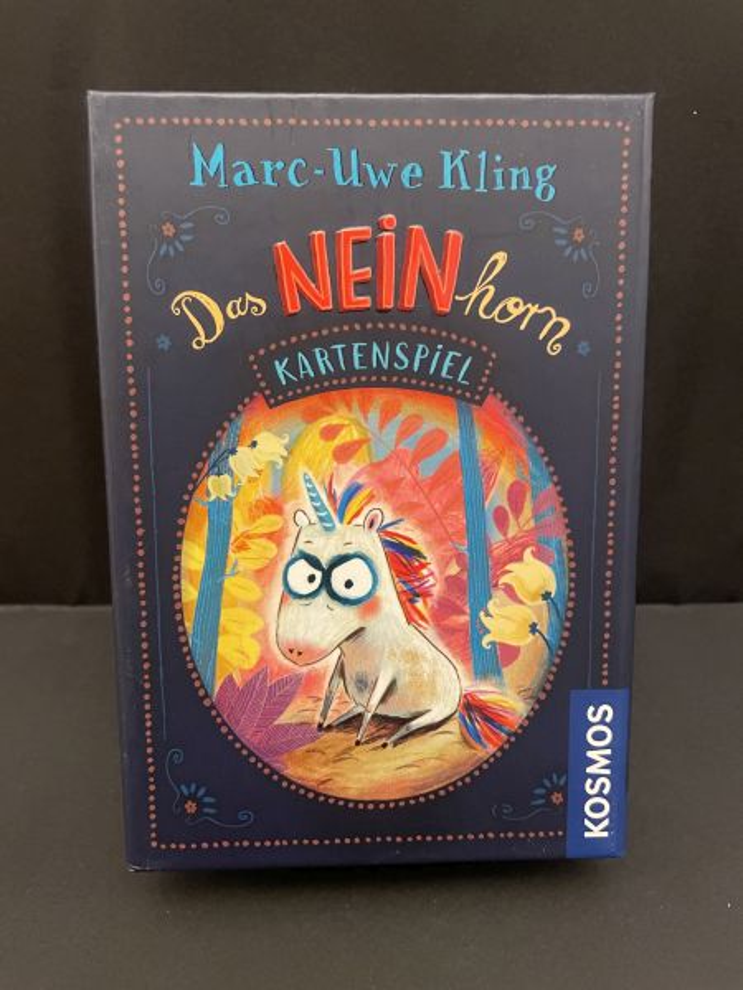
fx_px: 744
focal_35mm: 26
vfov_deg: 67.3
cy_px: 495
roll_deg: -0.7
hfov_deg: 53.1
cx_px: 372
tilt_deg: -32.7
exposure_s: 1/33
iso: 500
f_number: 1.6
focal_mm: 4.2
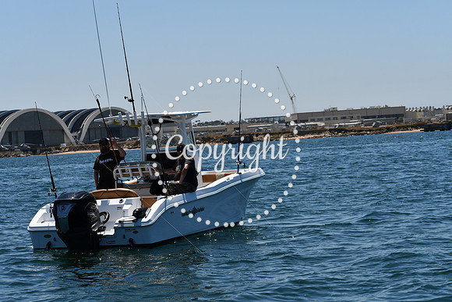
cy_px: 151
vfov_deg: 13.0
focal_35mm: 105
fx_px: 1319
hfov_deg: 19.5
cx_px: 226
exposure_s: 1/500
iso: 100
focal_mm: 70
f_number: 8
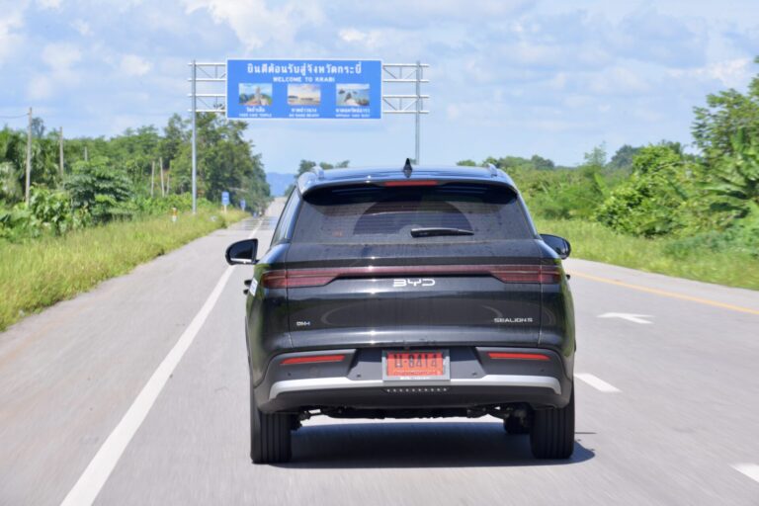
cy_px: 253
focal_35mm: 200
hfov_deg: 10.3
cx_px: 380
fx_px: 4216
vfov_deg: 6.9
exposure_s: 1/25
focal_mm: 200
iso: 100
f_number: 20
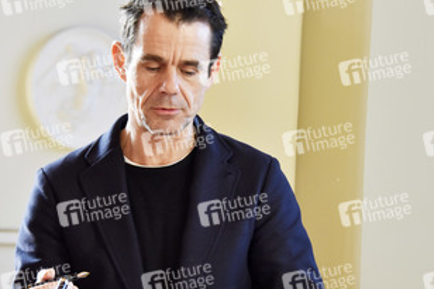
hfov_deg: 12.1
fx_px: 2048
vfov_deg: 8.1
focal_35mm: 170
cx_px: 197
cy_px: 175
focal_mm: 116
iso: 2000
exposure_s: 1/160
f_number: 6.3
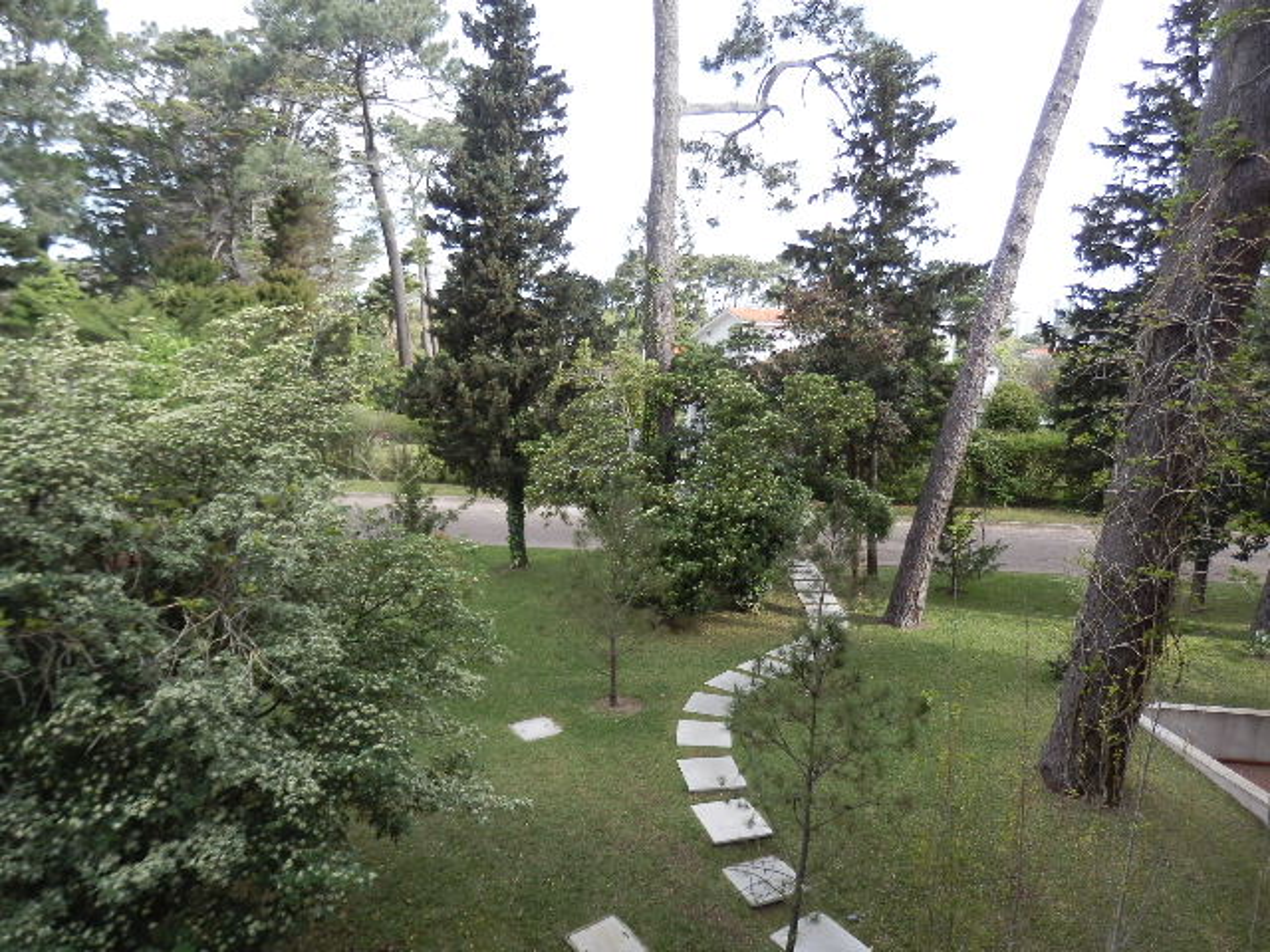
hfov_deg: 69.4
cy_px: 476
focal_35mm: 25
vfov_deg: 54.9
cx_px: 635
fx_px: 917
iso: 80
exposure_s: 1/200
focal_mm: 4.5
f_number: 3
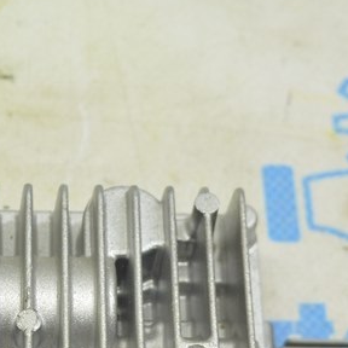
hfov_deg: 10.9
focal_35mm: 159
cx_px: 13
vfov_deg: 10.9
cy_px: 359
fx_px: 1803
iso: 400
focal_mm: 35
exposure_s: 1/20
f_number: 5.6
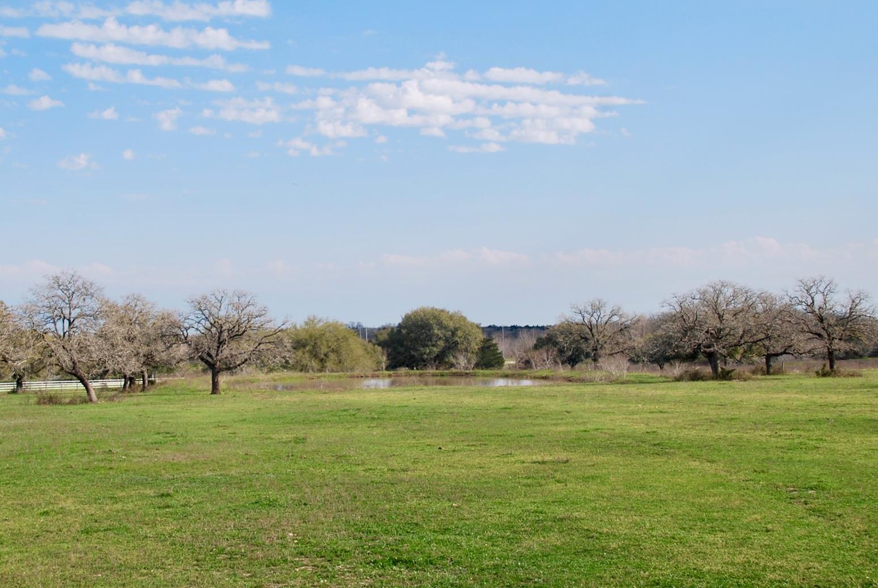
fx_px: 1408
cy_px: 251
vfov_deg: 23.6
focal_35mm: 58
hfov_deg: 34.5
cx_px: 336
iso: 100
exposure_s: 1/250
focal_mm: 29
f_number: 8
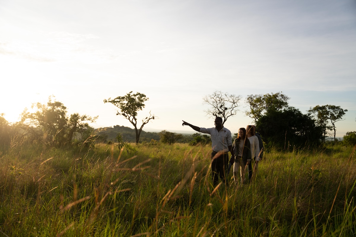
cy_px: 118
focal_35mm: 32
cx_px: 178
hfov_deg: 58.4
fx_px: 318
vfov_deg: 40.9
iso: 200
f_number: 2.8
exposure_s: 1/2000
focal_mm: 32.2
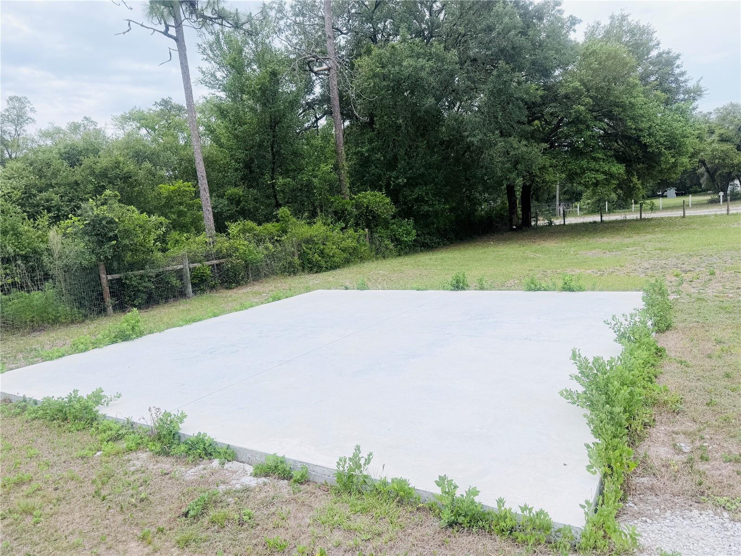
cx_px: 370
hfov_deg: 71.6
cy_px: 278
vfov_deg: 56.8
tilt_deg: -7.8
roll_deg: +5.4
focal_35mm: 24
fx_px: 514
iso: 80
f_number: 1.78
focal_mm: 6.76
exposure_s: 1/2445
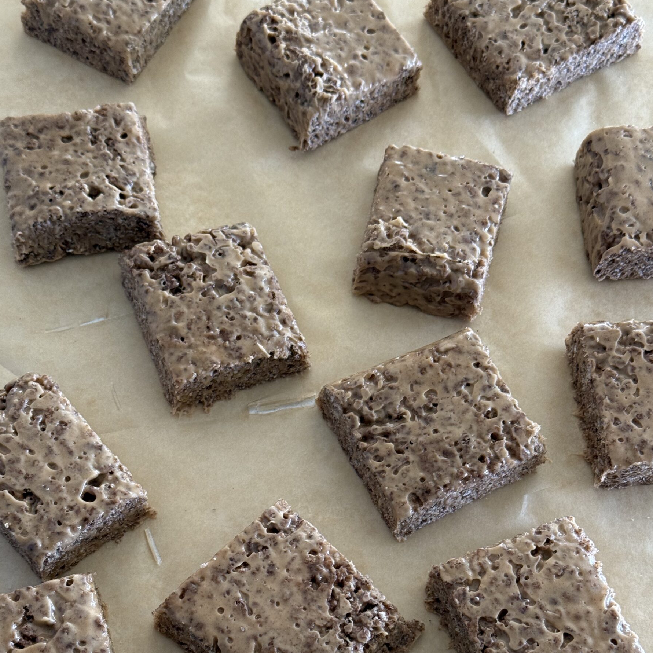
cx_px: 303
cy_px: 450
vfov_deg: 27.9
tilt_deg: -66.1
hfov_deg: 28.1
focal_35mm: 61
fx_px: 1302
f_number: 1.78
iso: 100
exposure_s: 1/102
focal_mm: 6.76
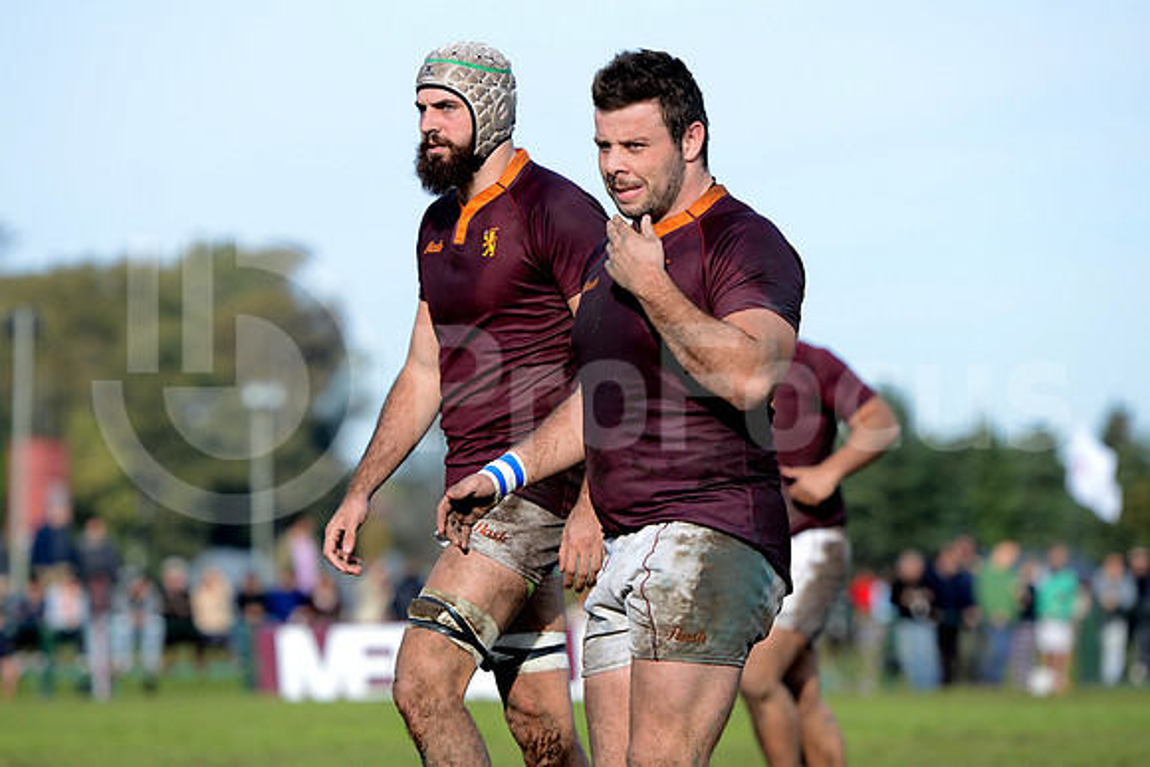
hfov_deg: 12.4
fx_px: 5272
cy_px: 384
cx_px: 575
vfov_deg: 8.3
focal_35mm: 165
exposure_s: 1/2500
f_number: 4
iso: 500
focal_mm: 165
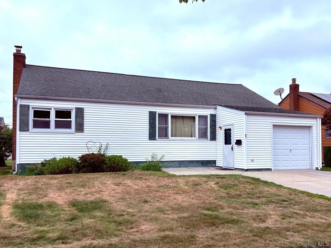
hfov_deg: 67.3
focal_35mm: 26
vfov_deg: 53.1
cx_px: 166
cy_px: 124
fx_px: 249
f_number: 1.6
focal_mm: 5.96
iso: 50
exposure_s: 1/5814
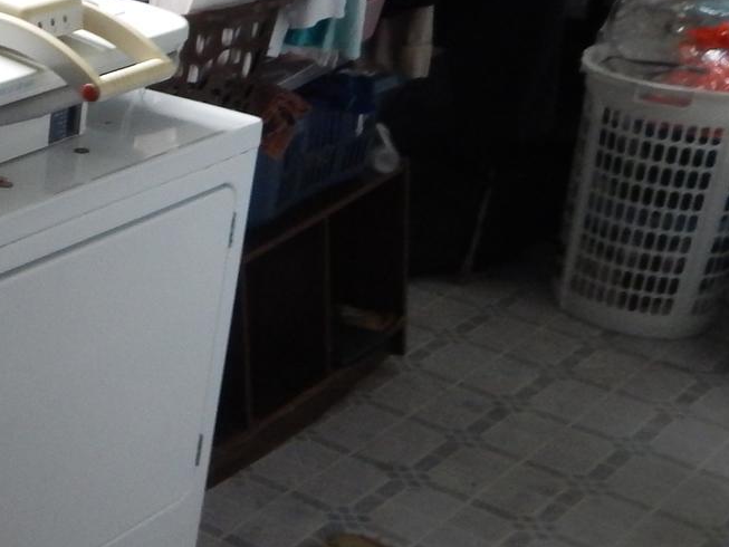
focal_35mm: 69
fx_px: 1453
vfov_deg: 21.3
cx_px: -393
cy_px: 209
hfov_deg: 22.5
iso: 360
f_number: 3
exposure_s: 1/30
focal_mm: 4
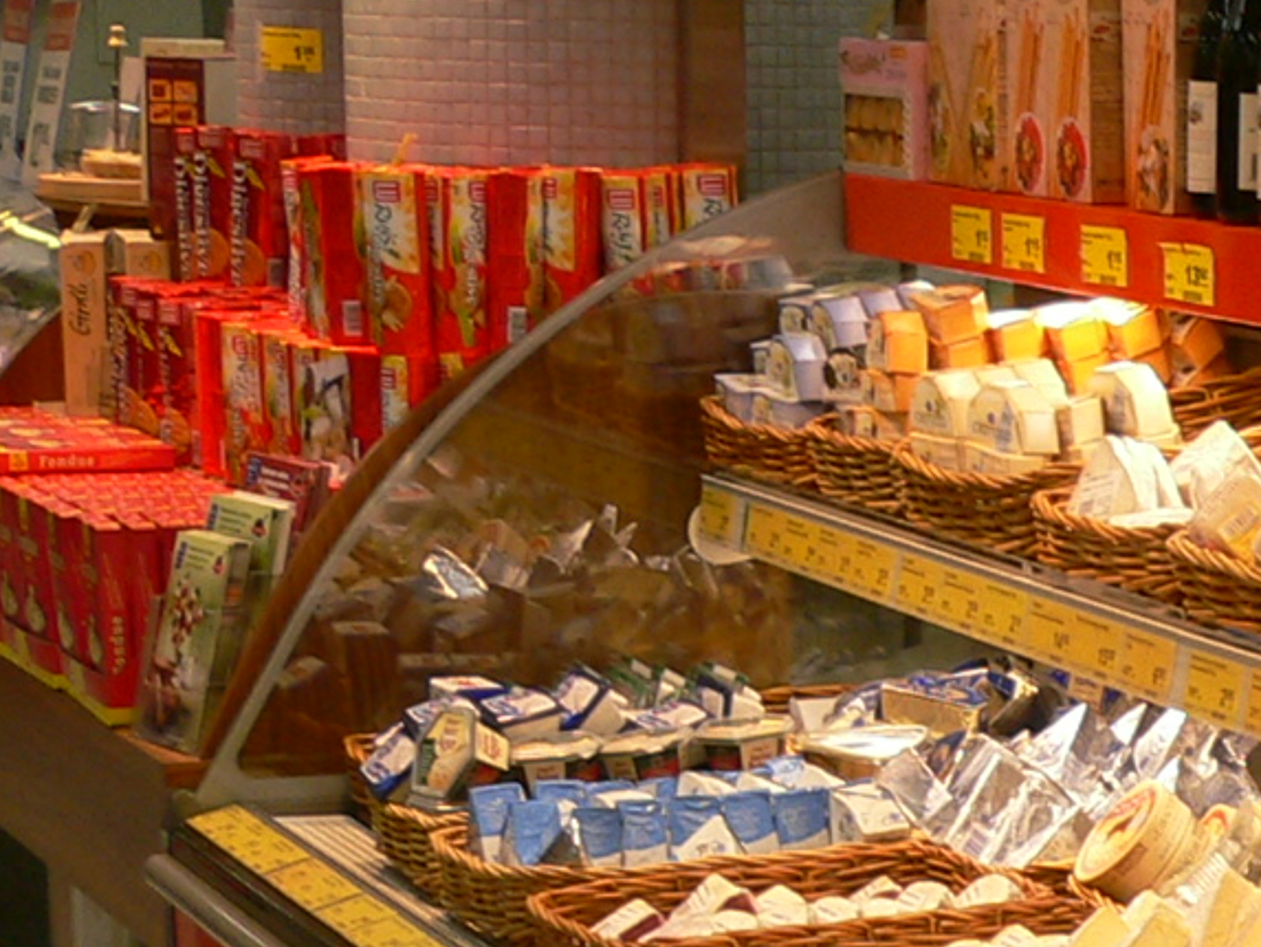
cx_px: 1851
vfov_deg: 11.7
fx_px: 4554
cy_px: 1024
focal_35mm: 125
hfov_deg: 14.7
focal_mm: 5.8
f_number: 2.8
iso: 80
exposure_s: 1/60
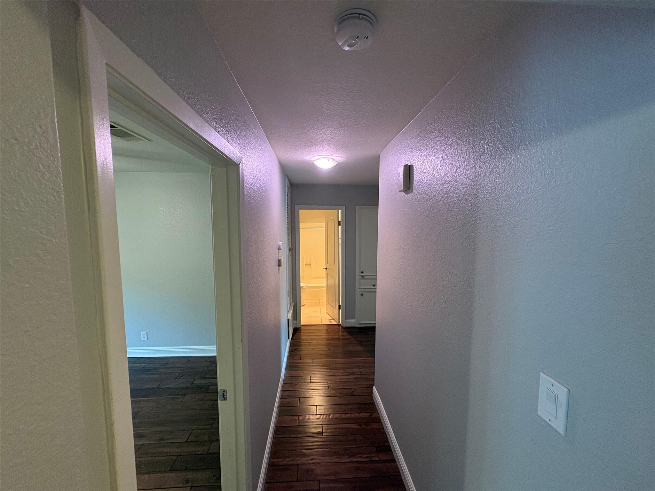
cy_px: 246
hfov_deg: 102.1
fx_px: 265
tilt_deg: -4.7
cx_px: 328
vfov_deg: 85.7
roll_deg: -0.1
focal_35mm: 14
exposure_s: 1/60
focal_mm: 2.22
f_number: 2.2
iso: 250
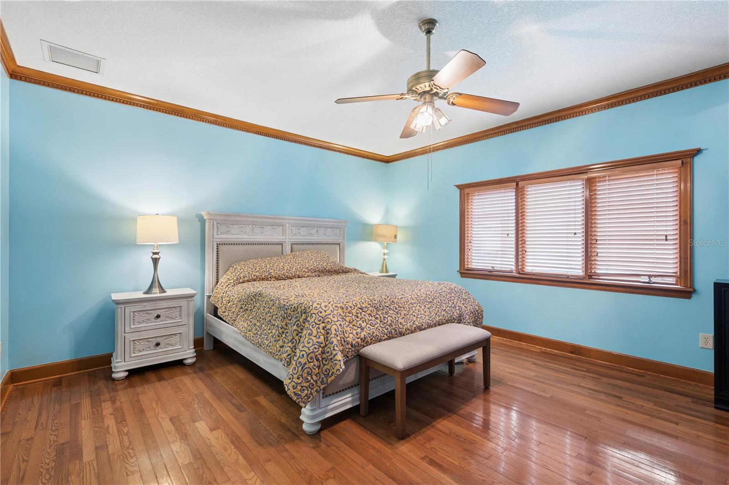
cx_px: 364
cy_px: 242
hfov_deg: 96.7
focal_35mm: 16
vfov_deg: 73.7
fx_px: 324
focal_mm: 16
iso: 200
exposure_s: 1/1.25
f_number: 9
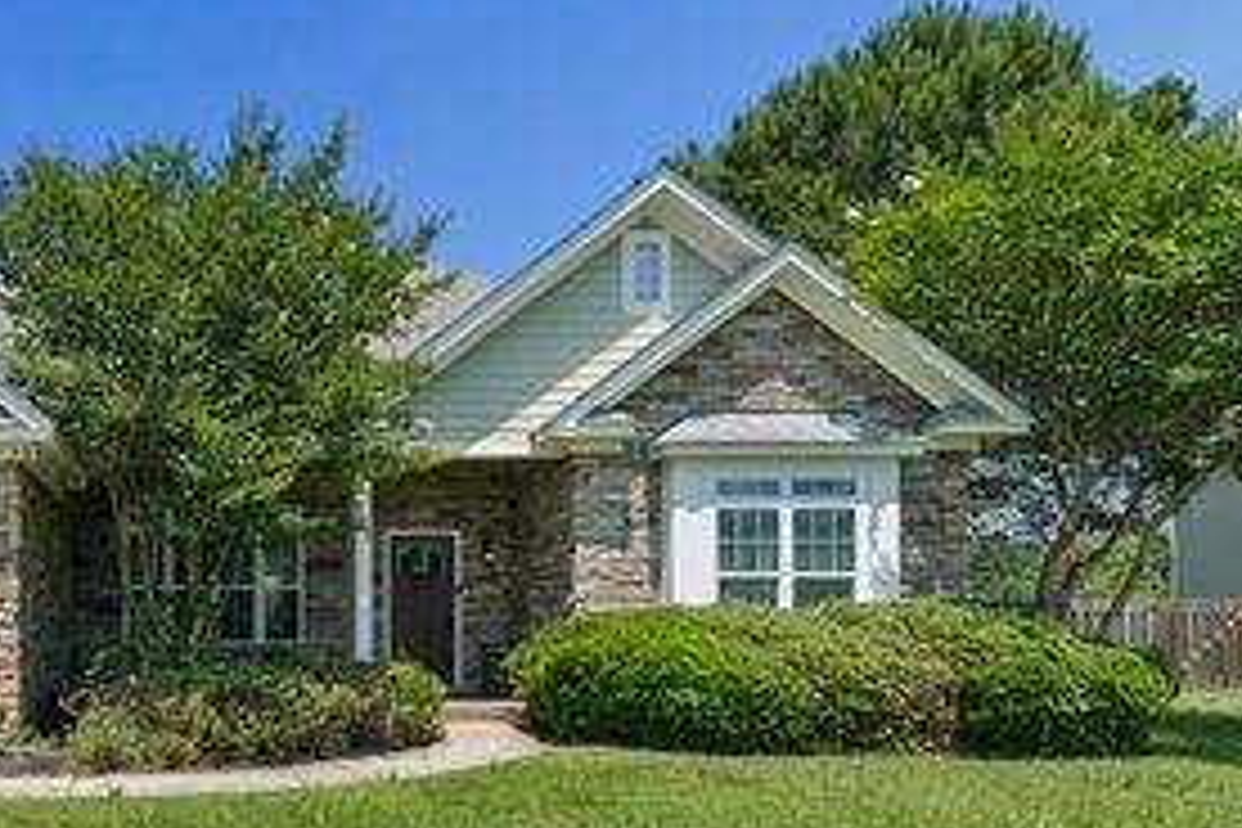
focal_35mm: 29
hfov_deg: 56.7
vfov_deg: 43.5
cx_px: 171
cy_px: 623
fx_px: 1000
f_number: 10
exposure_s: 1/500
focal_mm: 16
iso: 1000
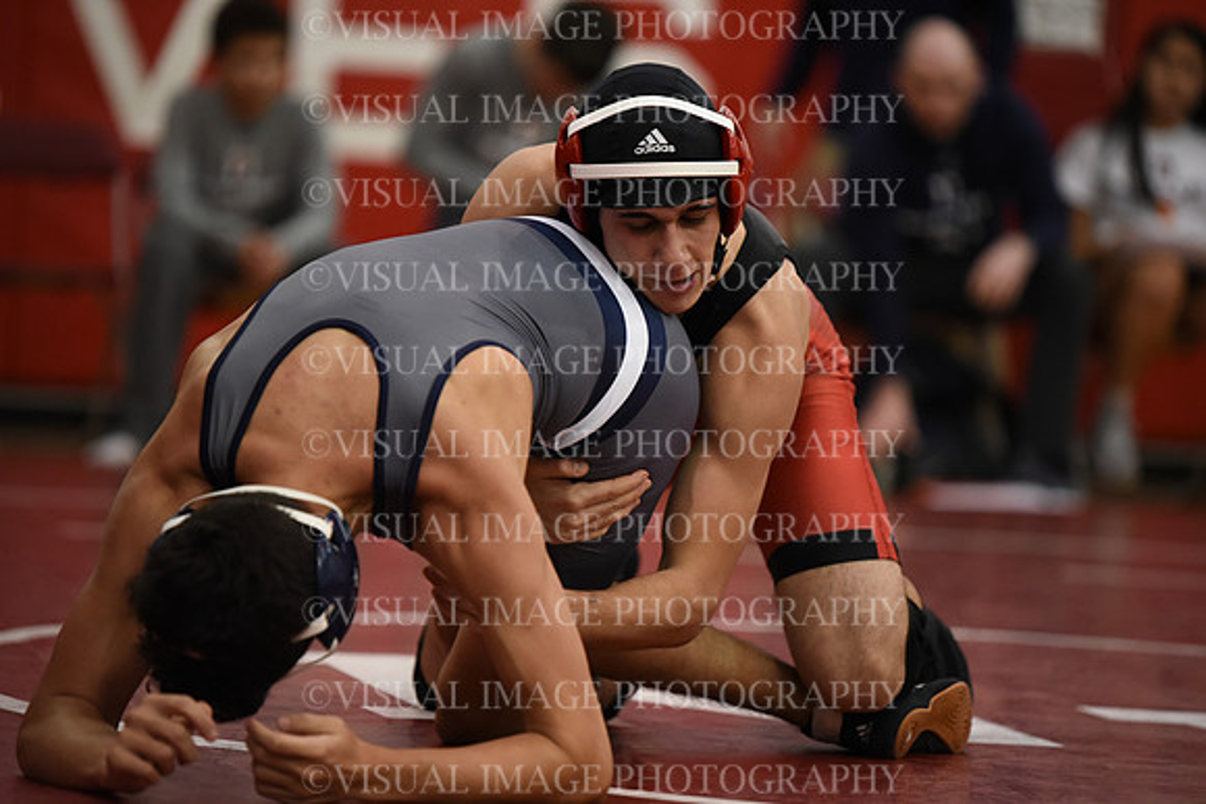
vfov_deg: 6.9
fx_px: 6701
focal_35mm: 200
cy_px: 402
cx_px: 603
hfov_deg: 10.3
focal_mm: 200
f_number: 2.8
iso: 4000
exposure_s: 1/800
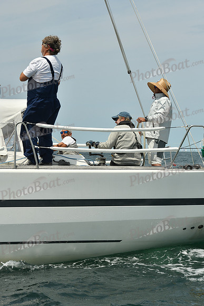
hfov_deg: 13.7
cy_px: 153
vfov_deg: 20.4
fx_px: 849
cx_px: 102
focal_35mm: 100
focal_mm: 100
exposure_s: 1/1250
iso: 320
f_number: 10
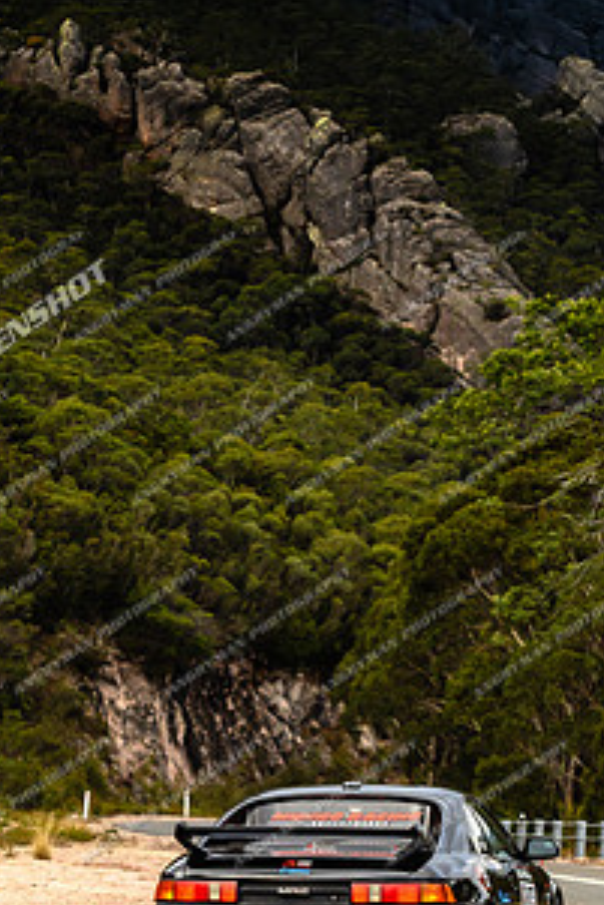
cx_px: 213
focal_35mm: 157
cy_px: 550
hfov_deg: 8.7
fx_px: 3946
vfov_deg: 13.1
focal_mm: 70
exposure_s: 1/2500
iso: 200
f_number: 4
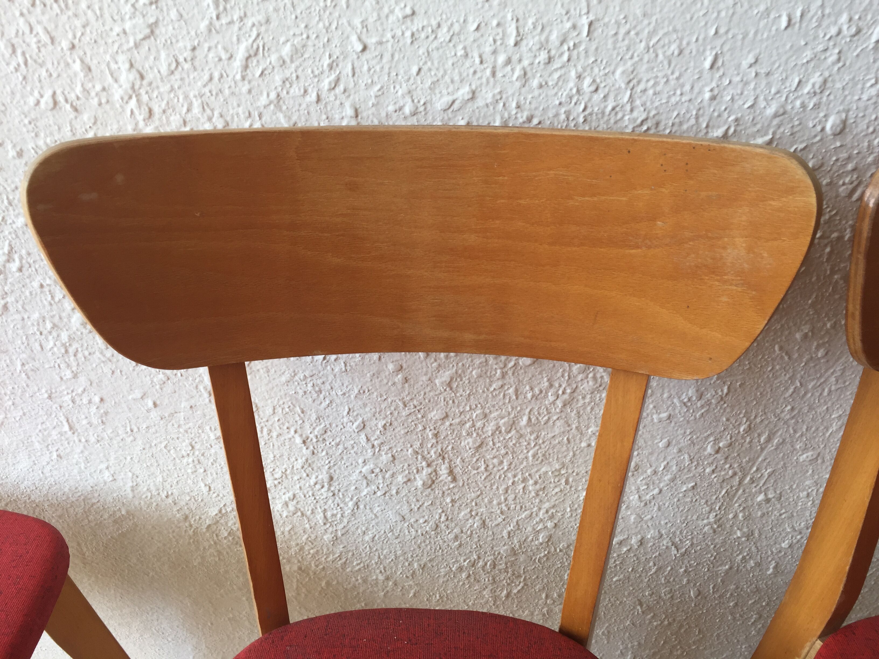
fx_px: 736
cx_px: 440
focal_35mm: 29
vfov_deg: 48.2
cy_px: 330
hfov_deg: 61.7
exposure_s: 1/50
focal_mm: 4.15
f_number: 2.2
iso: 40
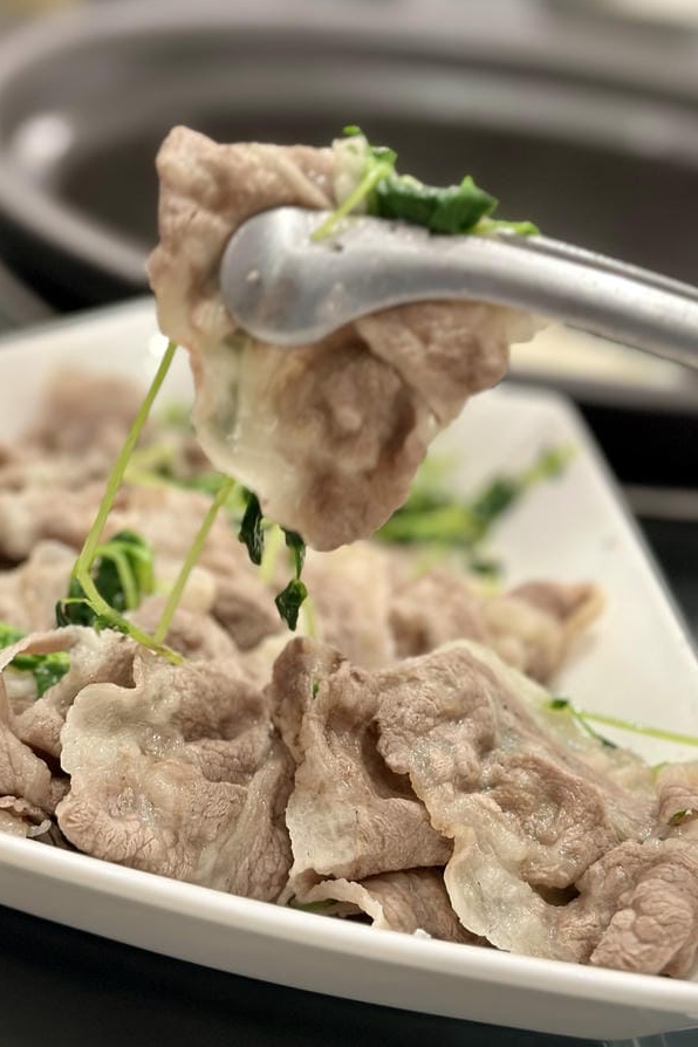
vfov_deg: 30.1
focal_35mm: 67
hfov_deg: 20.3
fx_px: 1948
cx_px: 258
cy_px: 525
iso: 250
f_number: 1.78
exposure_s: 1/60
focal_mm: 6.86
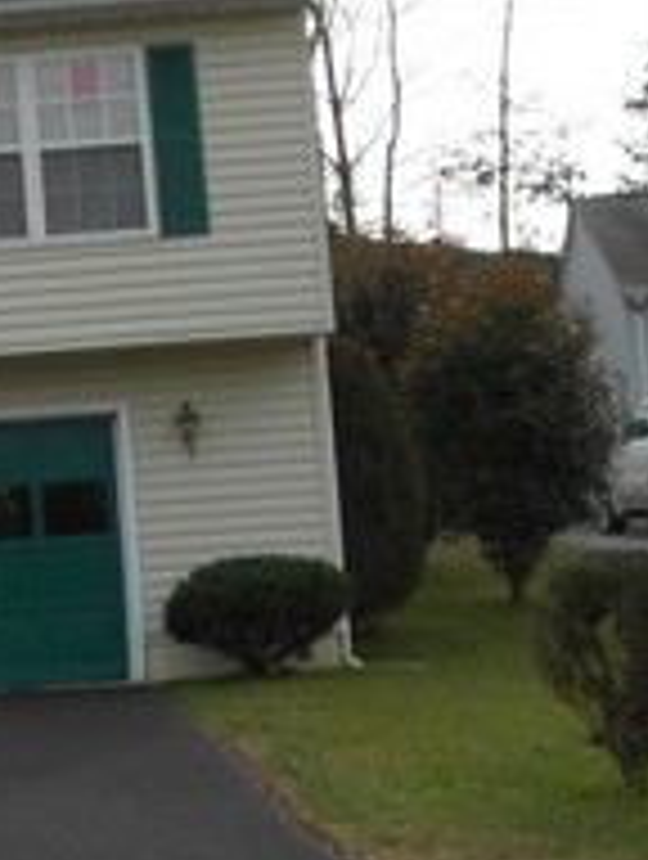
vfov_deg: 18.3
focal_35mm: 107
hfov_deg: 12.6
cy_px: 392
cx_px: -531
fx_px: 2662
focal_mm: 5.8
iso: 80
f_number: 3.6
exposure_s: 1/640
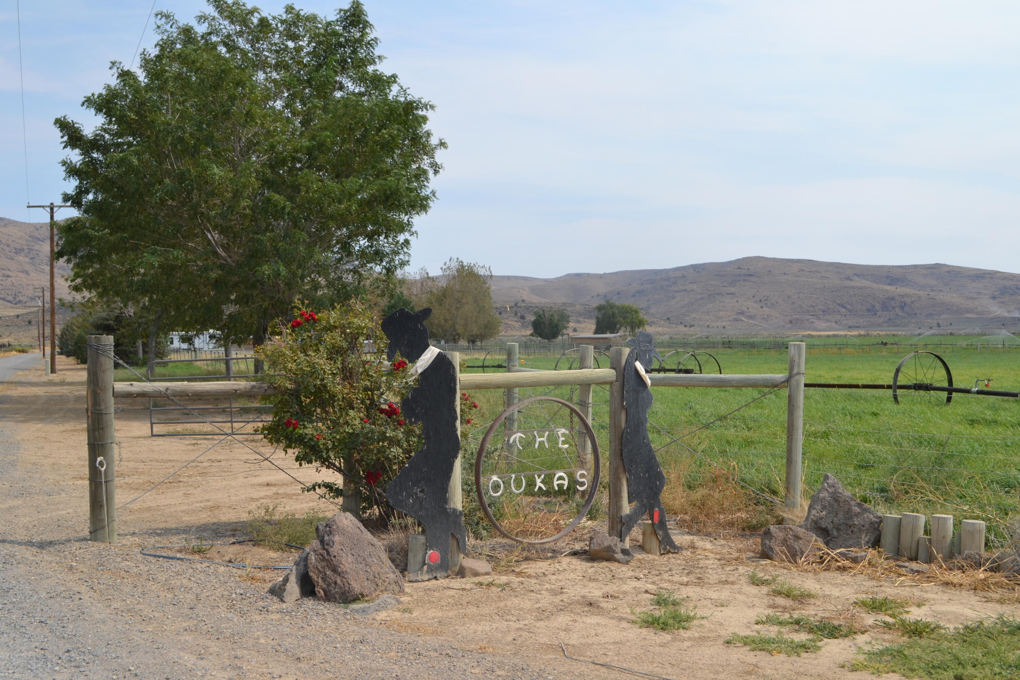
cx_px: 510
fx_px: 1190
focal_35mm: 42
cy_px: 340
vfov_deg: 31.9
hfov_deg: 46.4
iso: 100
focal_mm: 28
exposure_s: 1/200
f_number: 8
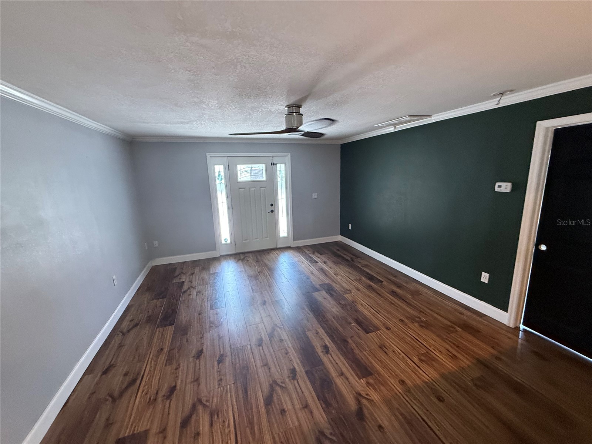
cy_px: 222
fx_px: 239
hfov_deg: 102.1
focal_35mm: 14
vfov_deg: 85.7
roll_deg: +0.3
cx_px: 296
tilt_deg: -9.4
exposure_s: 1/60
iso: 400
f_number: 2.2
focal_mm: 2.22
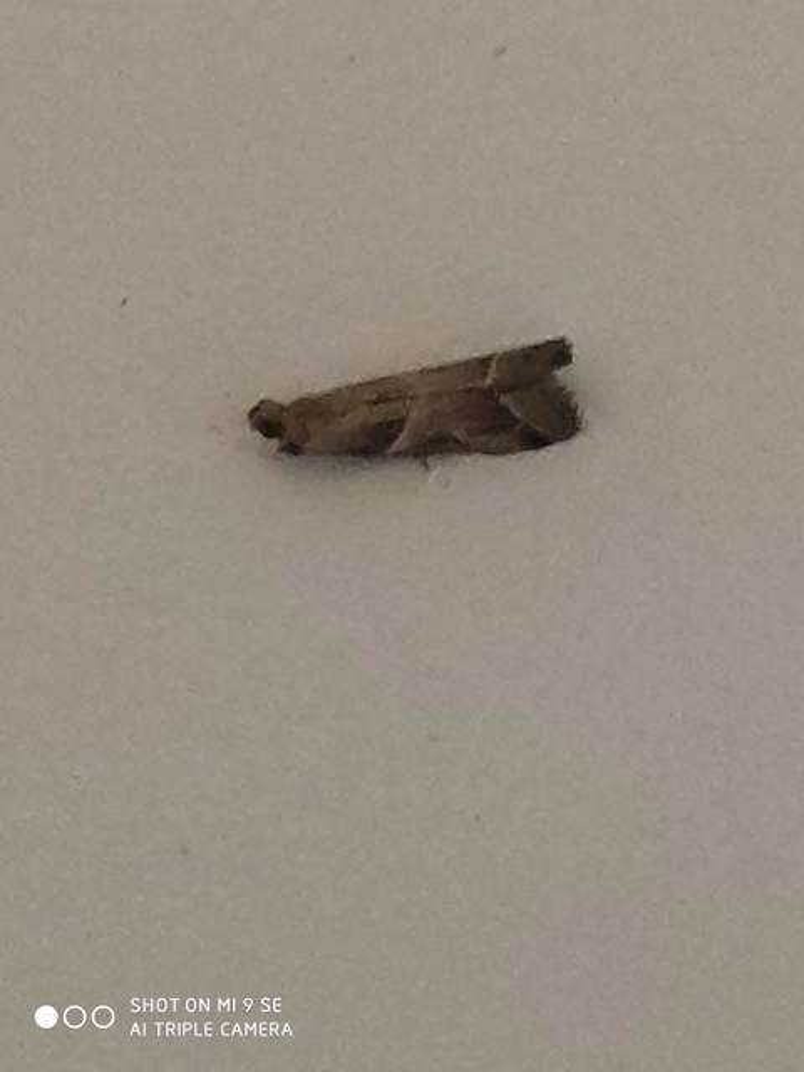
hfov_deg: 53.1
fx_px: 805
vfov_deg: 67.3
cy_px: 536
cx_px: 402
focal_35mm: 26
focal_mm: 4.77
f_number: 1.75
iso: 4804
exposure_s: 1/60
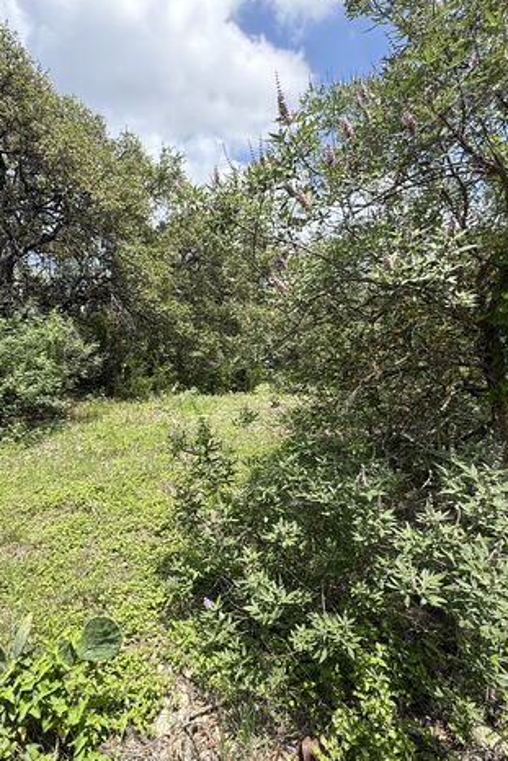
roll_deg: +5.8
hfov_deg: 61.4
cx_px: 201
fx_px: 423
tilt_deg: -4.4
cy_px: 380
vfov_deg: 84.0
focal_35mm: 20
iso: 50
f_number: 2.2
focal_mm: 2.22
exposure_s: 1/1001
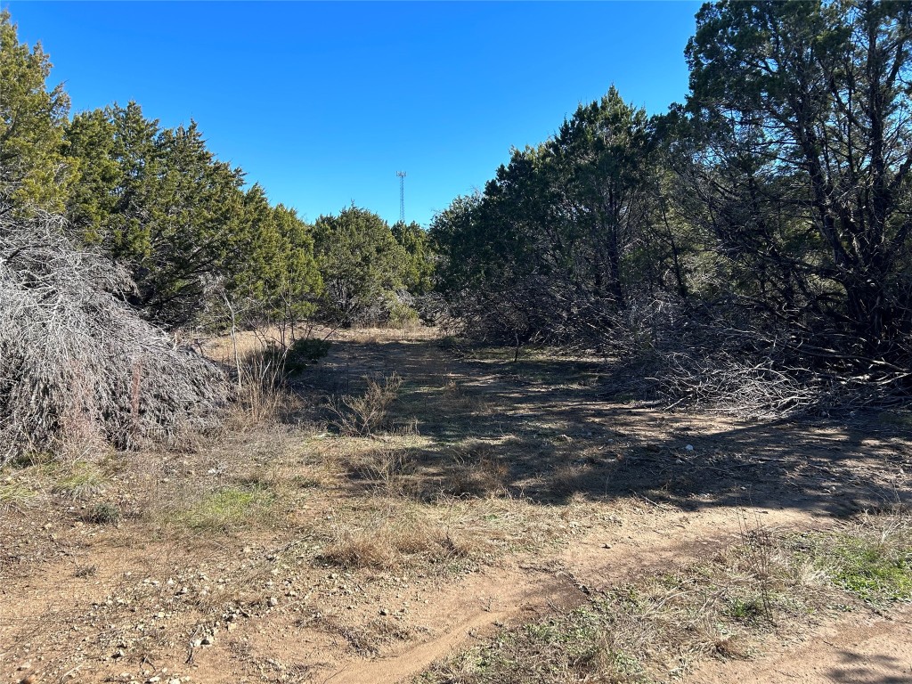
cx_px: 456
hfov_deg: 67.3
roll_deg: -0.3
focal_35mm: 26
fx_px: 685
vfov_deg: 53.1
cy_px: 342
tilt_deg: -4.8
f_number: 1.5
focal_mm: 5.7
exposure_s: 1/1901
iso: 50
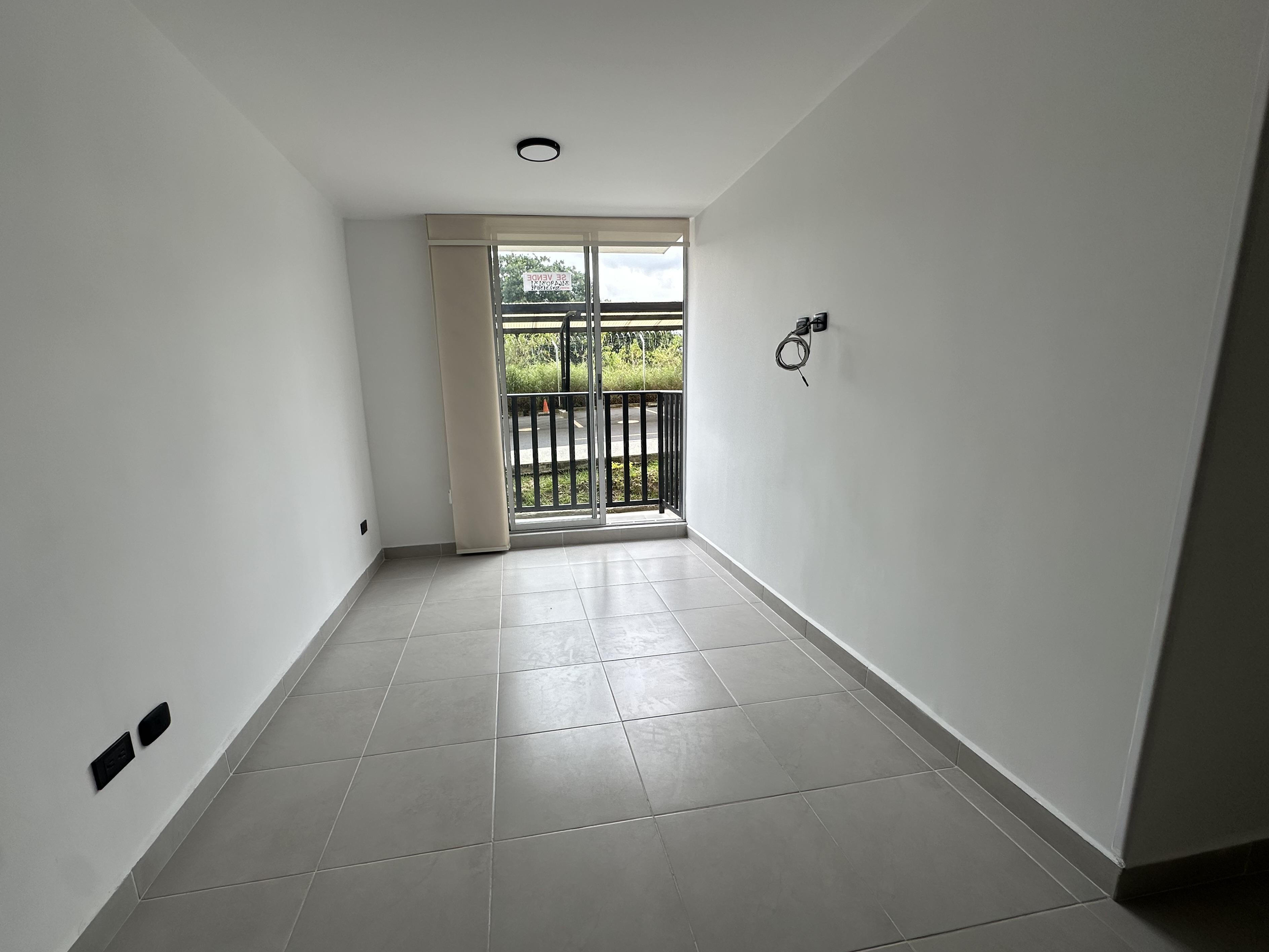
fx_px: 550
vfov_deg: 81.7
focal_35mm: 15
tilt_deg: -12.0
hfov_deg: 98.1
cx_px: 604
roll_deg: +2.3
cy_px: 499
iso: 40
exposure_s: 1/404
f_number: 2.2
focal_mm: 2.22
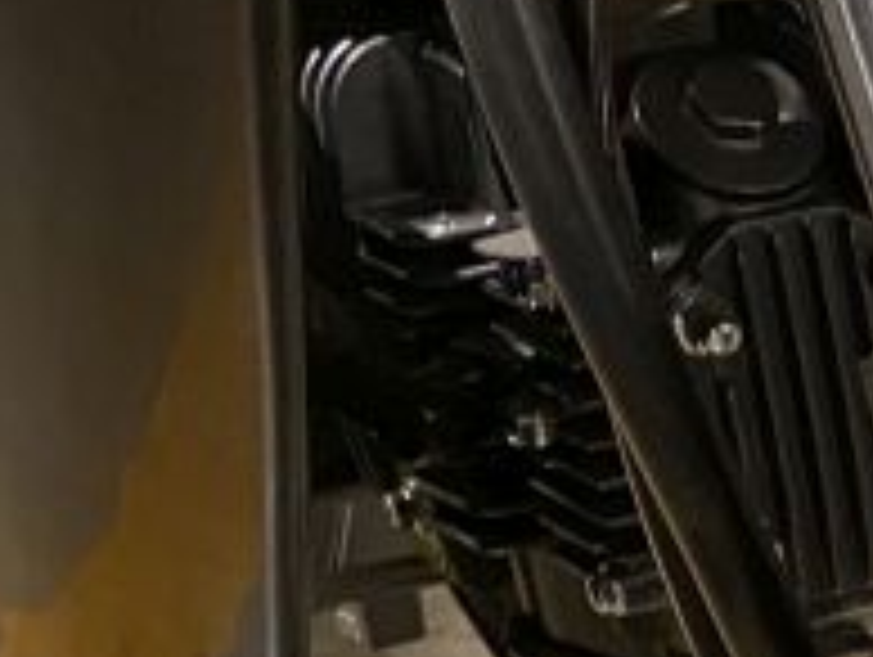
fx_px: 3586
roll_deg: -4.9
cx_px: 1935
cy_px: 1649
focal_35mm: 142
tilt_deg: -43.4
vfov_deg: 9.2
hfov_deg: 11.9
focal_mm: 4.25
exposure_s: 1/50
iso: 250
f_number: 1.8
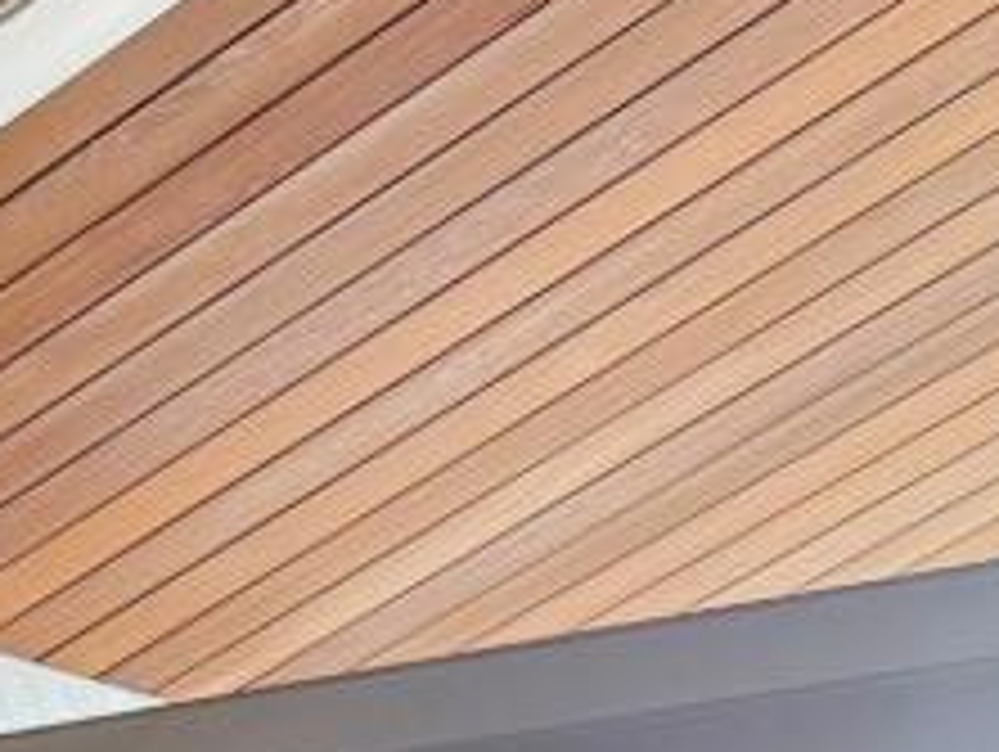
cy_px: 1898
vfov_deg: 8.3
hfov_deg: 9.7
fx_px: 4680
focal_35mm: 162
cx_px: -1904
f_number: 1.78
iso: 200
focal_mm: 6.76
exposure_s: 1/141
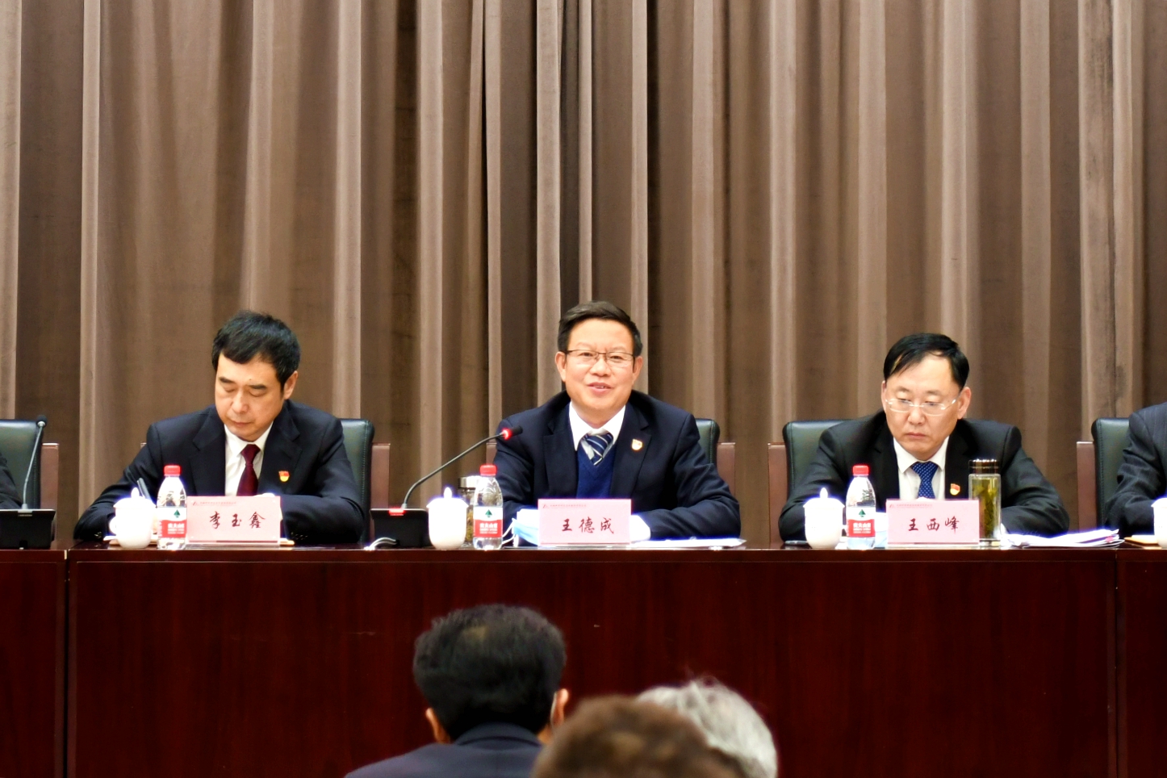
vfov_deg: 27.0
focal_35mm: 50
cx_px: 584
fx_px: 1621
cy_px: 389
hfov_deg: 39.6
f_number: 2.8
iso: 640
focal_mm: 50
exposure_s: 1/30
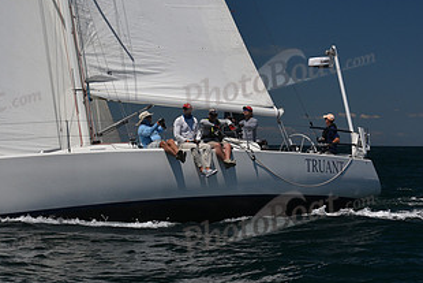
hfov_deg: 15.6
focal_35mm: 131
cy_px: 167
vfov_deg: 10.5
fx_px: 1540
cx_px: 113
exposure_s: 1/800
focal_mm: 70
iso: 250
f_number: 10
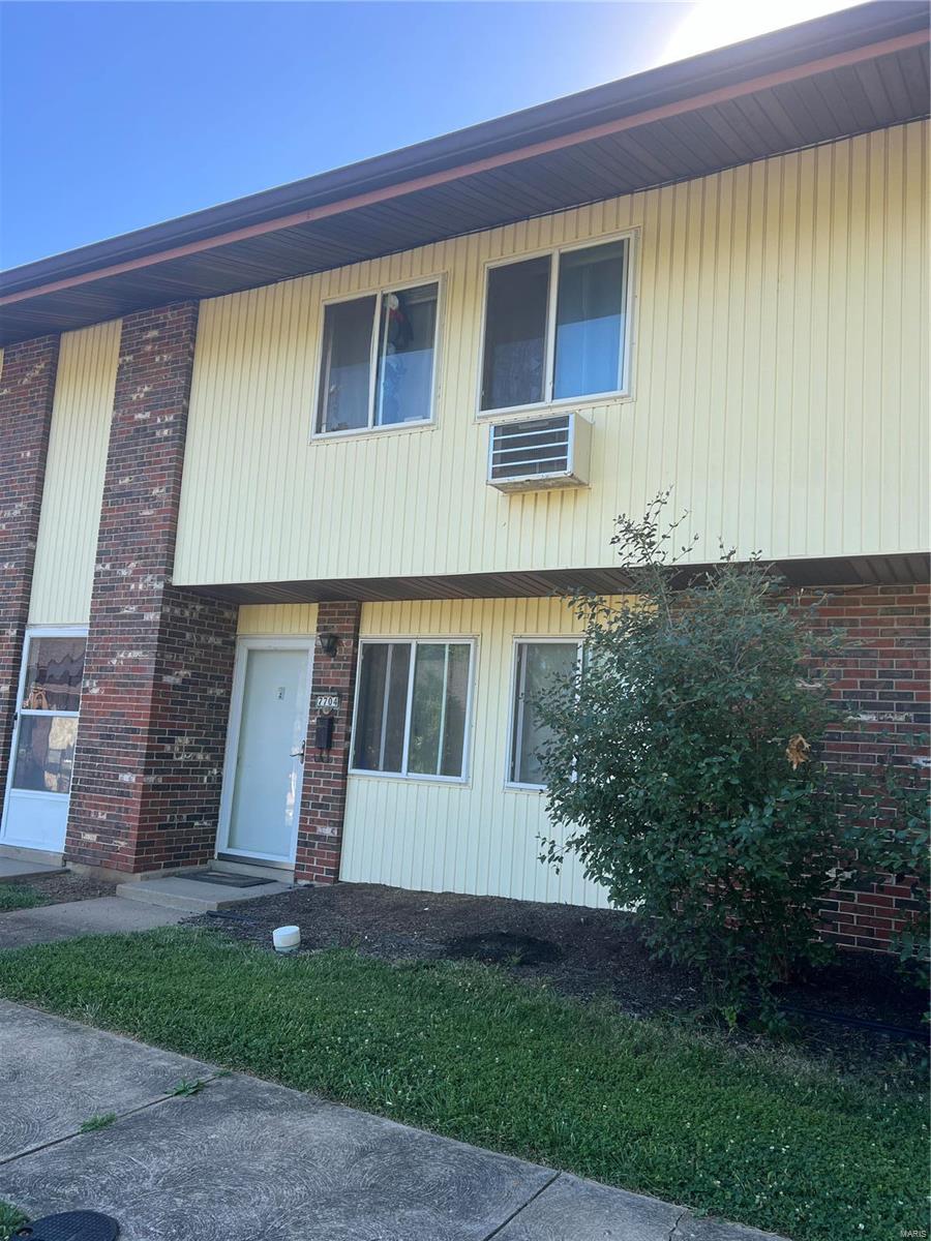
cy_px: 620
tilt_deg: +7.2
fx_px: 932
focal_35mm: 26
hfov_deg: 53.1
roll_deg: -2.9
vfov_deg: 67.3
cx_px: 466
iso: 50
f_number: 1.5
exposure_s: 1/705
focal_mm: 5.7
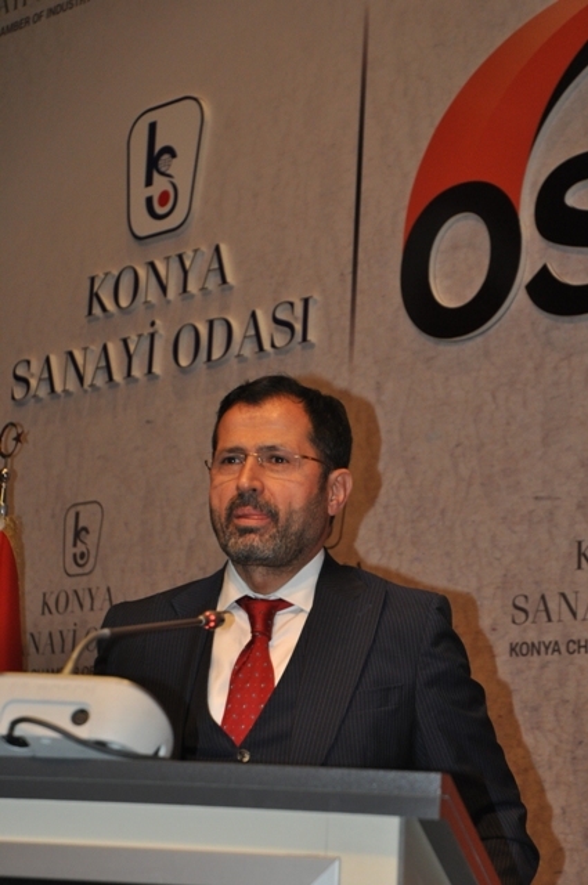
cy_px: 442
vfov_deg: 24.6
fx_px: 2027
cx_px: 294
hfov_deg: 16.5
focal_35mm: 82
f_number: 4.5
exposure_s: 1/60
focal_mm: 55
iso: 800
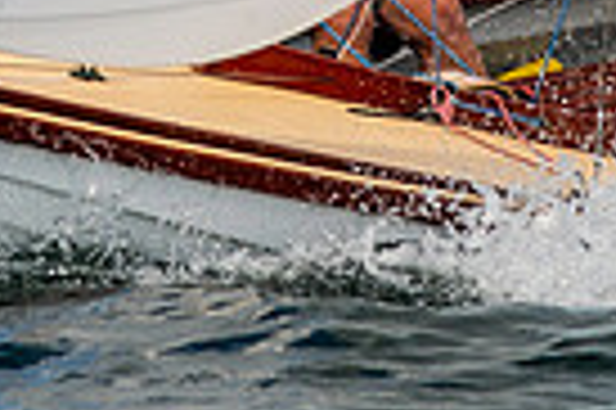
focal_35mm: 991
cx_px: 321
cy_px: -237
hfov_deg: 2.1
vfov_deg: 1.4
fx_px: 16937
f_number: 5.6
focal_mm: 200
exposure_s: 1/1250
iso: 320
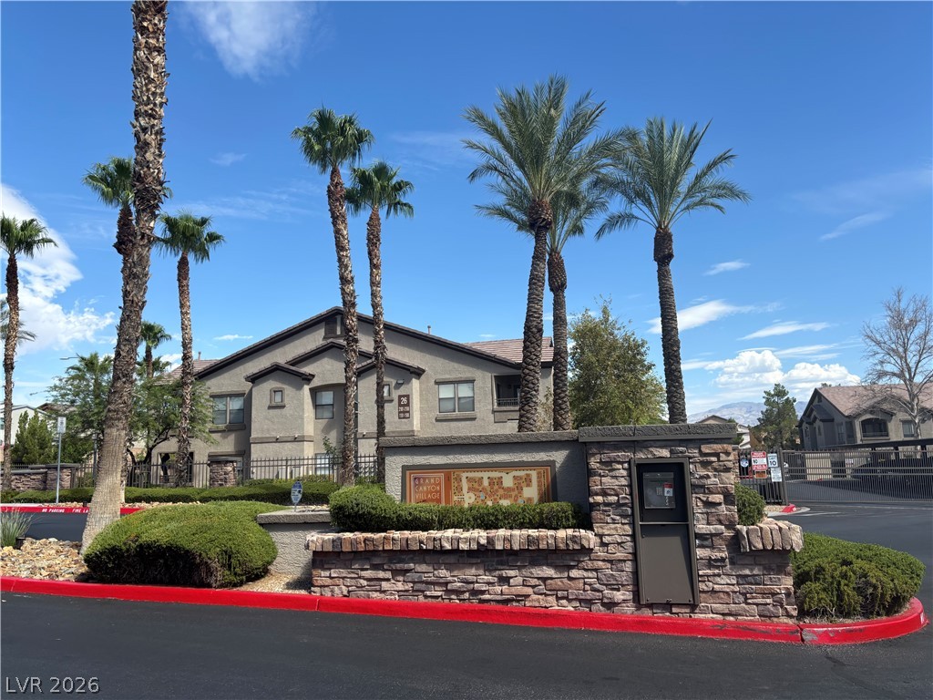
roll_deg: +1.9
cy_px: 350
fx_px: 701
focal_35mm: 26
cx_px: 466
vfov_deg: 53.1
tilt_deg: +8.7
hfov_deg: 67.3
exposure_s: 1/2571
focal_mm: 5.96
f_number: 1.6
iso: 50
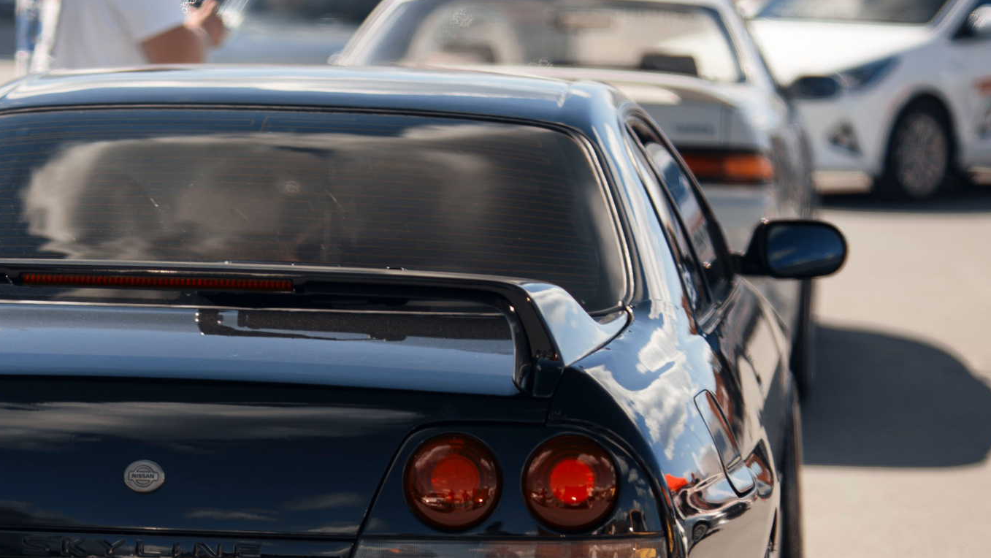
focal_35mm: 168
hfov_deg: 12.8
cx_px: 215
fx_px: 4416
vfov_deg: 7.2
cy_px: 462
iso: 200
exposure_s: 1/80
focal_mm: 85
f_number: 1.8
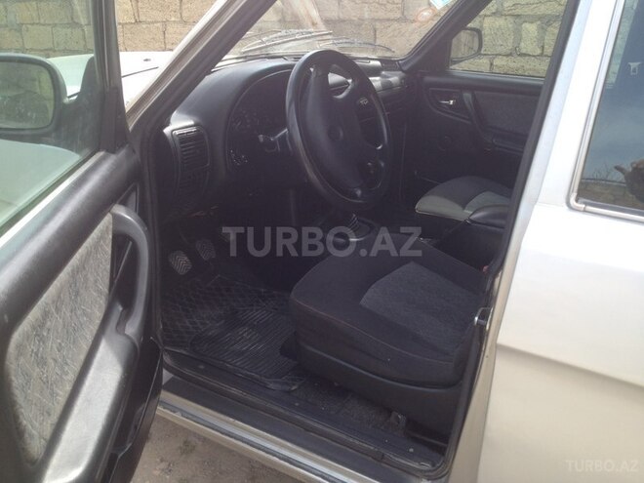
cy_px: 242
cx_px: 322
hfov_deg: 52.6
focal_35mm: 35
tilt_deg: -22.8
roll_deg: +0.9
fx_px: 651
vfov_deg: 40.7
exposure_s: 1/280
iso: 50
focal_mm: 4.28
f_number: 2.4
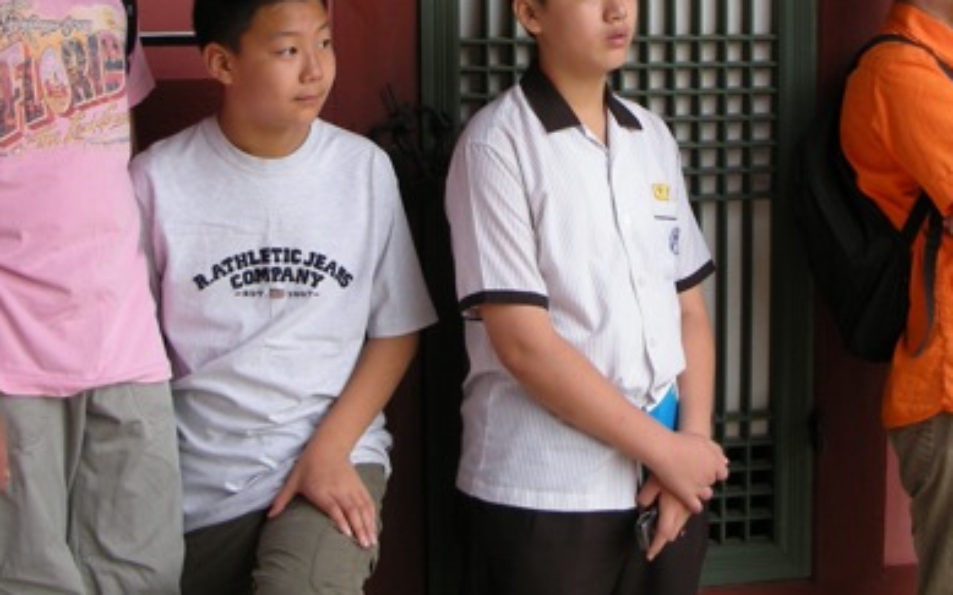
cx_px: 537
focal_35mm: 61
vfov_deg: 21.0
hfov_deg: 33.4
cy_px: 103
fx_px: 1584
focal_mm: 5.8
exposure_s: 1/46.2
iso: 50
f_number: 2.8
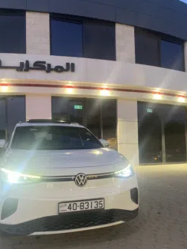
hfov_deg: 44.2
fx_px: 230
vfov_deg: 56.6
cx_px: 95
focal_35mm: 32
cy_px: 142
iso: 320
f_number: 1.8
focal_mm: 4.25
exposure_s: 1/50
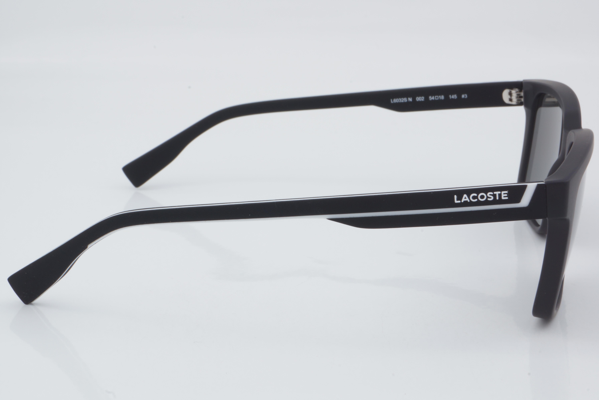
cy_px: 200
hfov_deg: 27.0
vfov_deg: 18.2
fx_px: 1248
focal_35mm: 75
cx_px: 300
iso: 100
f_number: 32
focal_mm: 50
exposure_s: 1/3
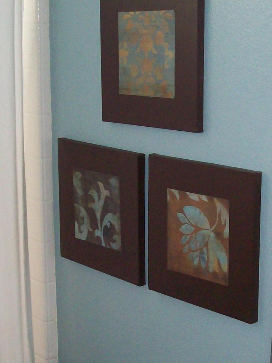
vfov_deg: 26.8
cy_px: 250
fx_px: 754
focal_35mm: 72
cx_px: 172
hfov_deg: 20.4
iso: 200
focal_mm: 6
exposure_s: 1/106
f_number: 2.7
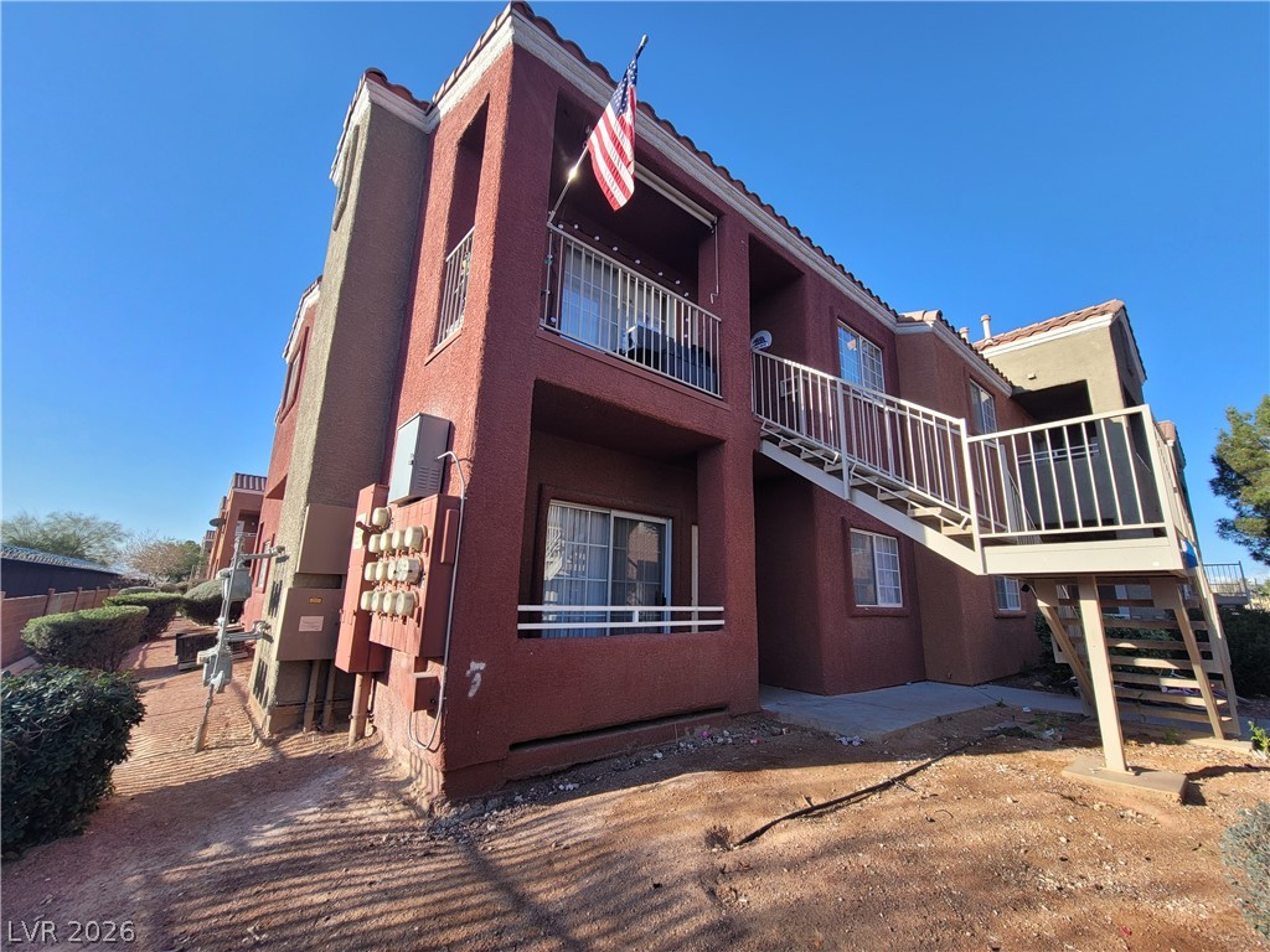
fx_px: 477
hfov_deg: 106.2
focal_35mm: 13
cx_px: 635
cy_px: 476
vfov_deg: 89.9
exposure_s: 1/841
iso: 64
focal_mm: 2.2
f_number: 2.2
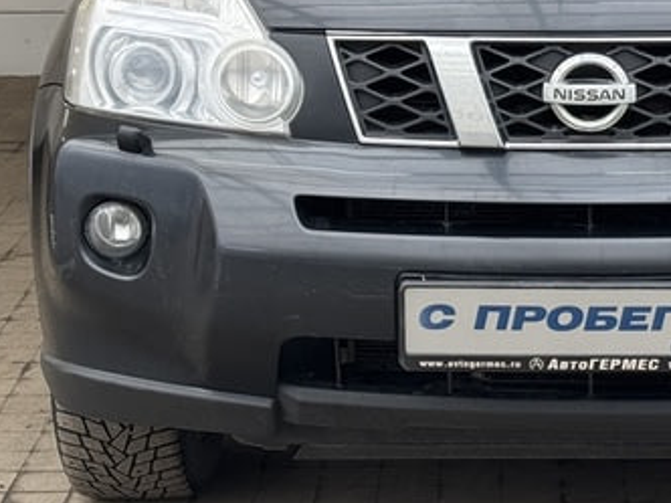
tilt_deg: -9.3
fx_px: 2520
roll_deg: -1.0
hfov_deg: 15.0
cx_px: 562
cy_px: -72
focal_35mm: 130
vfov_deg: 11.2
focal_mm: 6.76
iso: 64
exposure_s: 1/394
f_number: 1.78
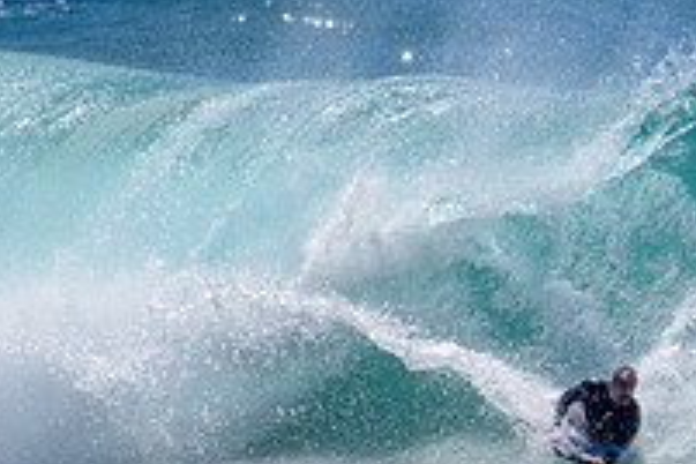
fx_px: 34101
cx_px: 756
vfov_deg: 0.8
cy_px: 414
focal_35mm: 1764
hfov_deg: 1.2
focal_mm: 500
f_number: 5.6
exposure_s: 1/2000
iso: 80
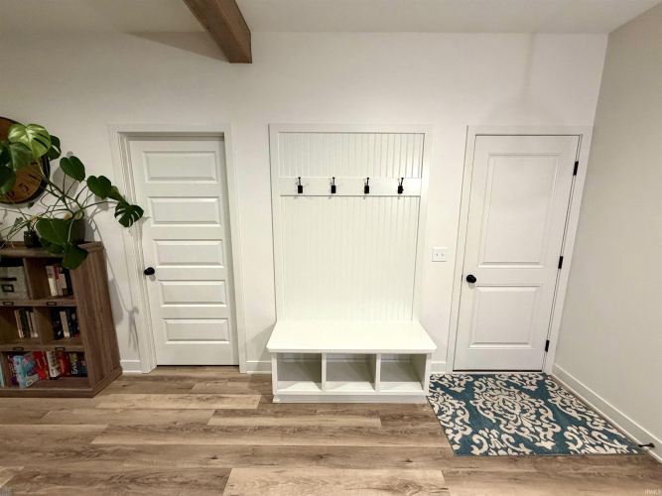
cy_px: 248
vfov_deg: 85.7
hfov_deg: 102.1
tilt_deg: -10.2
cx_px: 331
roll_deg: +0.9
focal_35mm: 14
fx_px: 268
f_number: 2.2
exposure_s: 1/60
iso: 400
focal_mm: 2.22
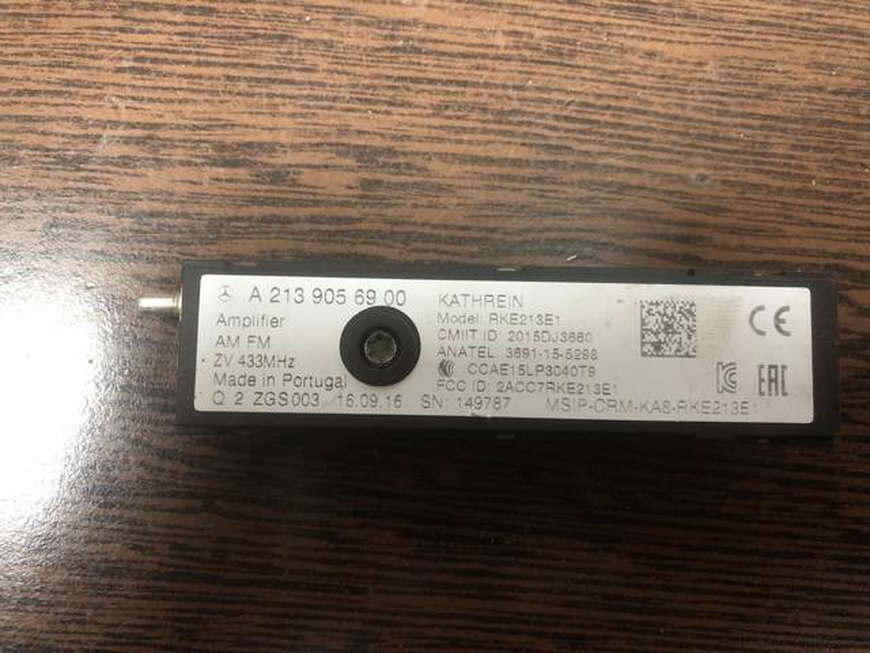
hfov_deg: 63.4
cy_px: 326
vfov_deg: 49.7
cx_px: 435
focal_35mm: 28
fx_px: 704
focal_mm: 4
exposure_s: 1/17
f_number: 1.8
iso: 100
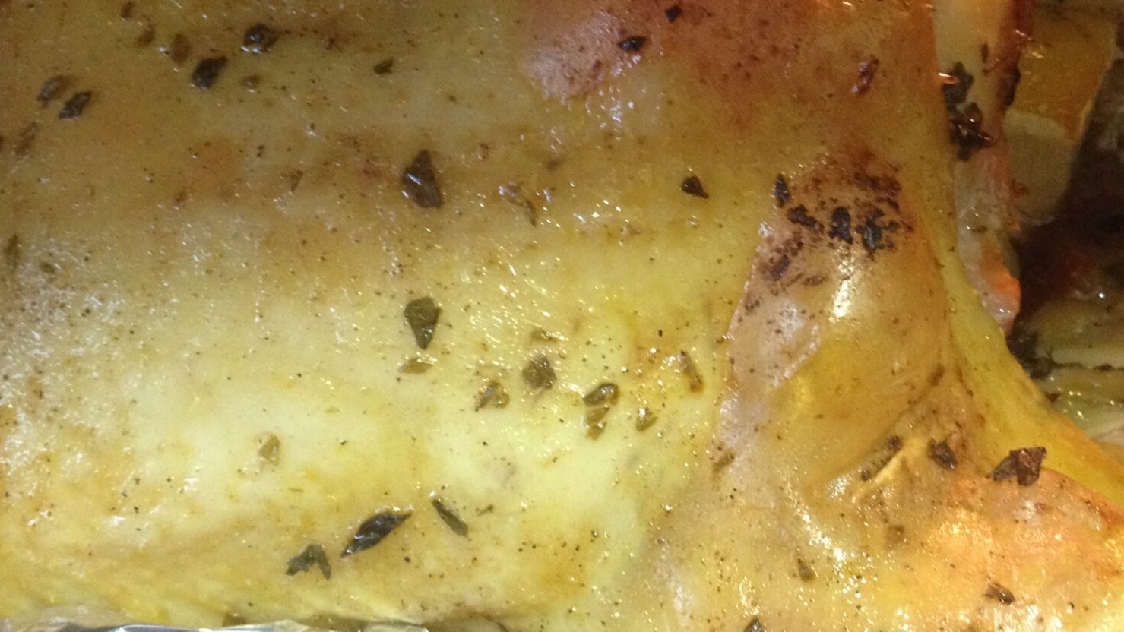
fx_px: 1967
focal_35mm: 66
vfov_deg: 18.2
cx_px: 555
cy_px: 188
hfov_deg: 31.9
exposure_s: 1/20
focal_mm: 4.28
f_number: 2.4
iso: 250
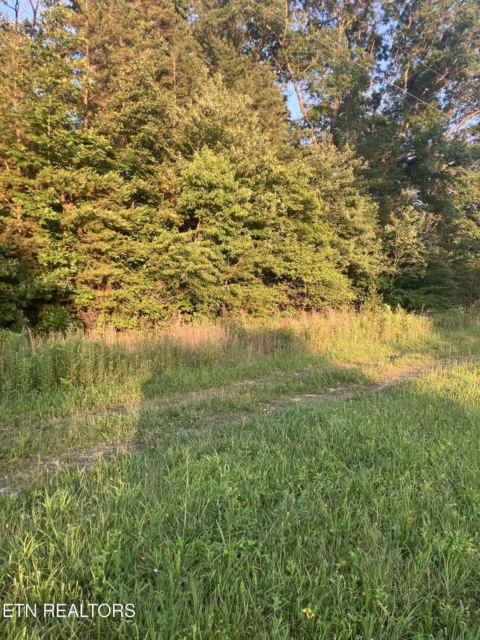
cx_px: 240
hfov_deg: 49.7
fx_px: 518
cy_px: 320
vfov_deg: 63.4
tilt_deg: -0.5
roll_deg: +3.1
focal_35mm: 28
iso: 32
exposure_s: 1/121
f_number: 1.8
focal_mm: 3.99
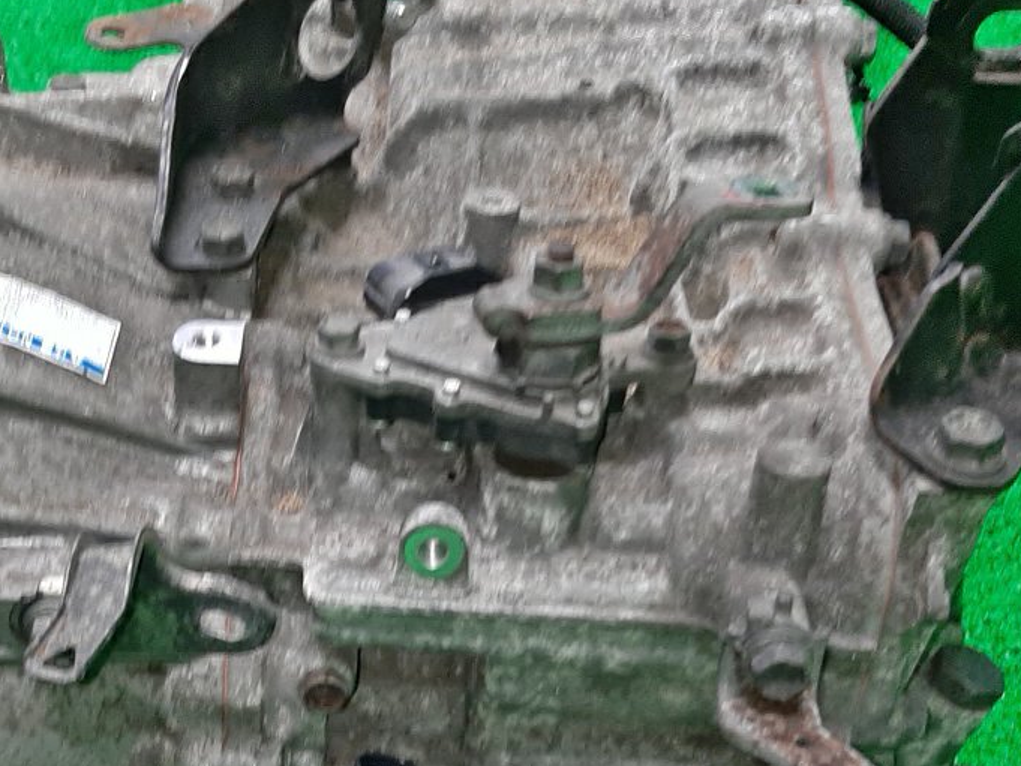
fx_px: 1623
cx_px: 357
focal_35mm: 55
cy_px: 624
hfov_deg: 34.7
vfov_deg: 26.0
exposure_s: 1/50
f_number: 1.7
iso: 159
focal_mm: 3.93
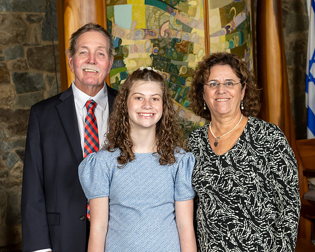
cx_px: 161
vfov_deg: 18.9
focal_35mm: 81
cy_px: 126
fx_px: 756
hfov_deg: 23.5
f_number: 6.3
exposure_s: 1/200
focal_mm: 48
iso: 640
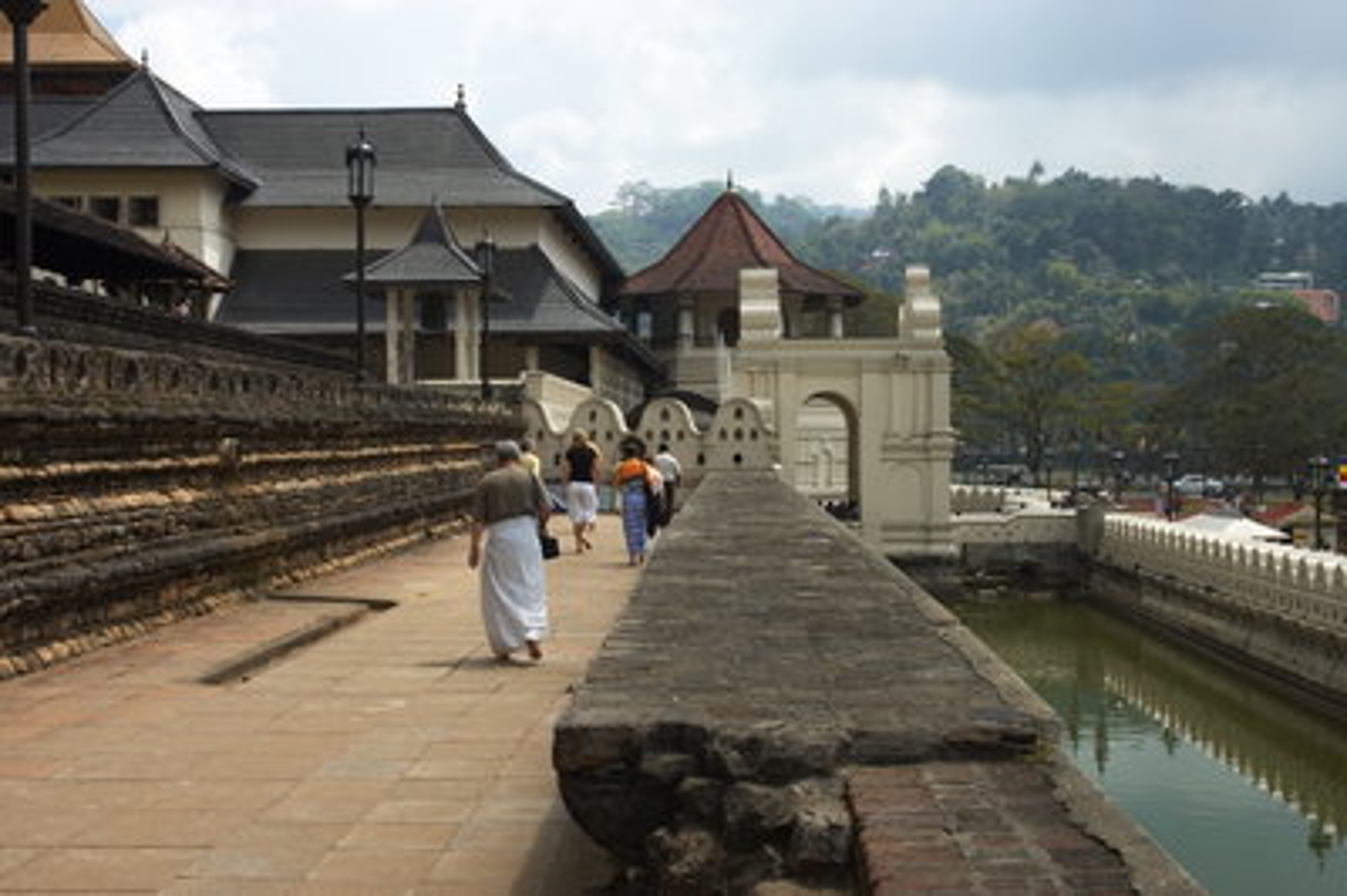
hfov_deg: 45.0
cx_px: 674
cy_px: 448
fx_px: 1626
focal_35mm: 44
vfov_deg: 30.8
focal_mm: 29
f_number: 9
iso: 200
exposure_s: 1/320
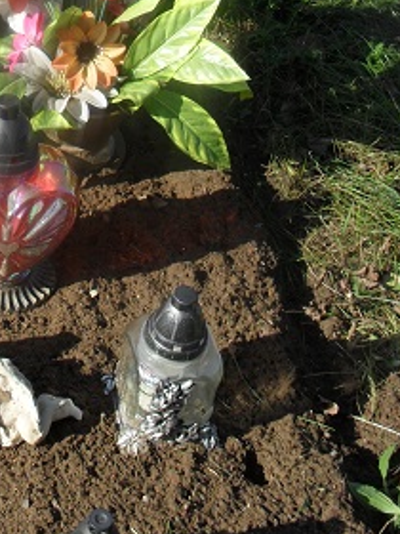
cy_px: -4
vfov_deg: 24.7
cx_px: -11
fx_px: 1156
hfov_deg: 19.0
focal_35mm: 75
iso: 100
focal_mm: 6.3
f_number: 8.4
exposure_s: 1/180
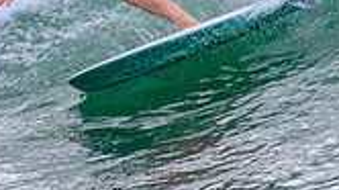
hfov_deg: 0.7
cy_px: -99
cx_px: 74
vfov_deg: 0.4
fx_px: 26357
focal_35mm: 2935
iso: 1600
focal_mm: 800
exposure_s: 1/1600
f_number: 11
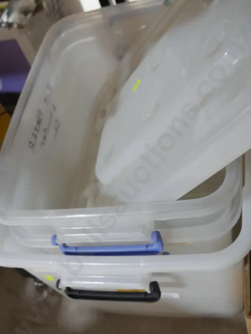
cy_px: 188
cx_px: 132
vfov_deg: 46.7
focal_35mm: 40
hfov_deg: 36.0
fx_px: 386
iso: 1250
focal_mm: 17
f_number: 4
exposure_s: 1/60
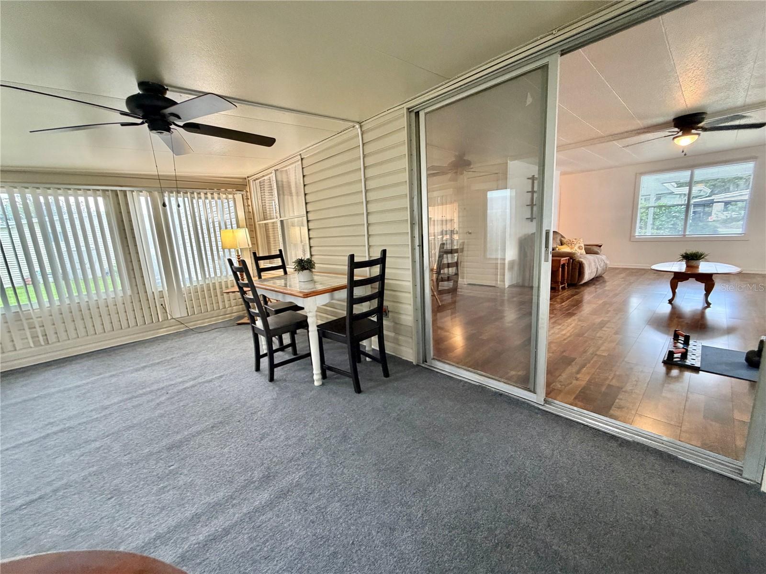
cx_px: 383
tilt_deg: -10.2
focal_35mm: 14
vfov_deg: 85.7
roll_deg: +2.8
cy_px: 287
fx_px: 310
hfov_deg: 102.1
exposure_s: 1/60
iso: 320
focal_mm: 2.22
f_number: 2.2
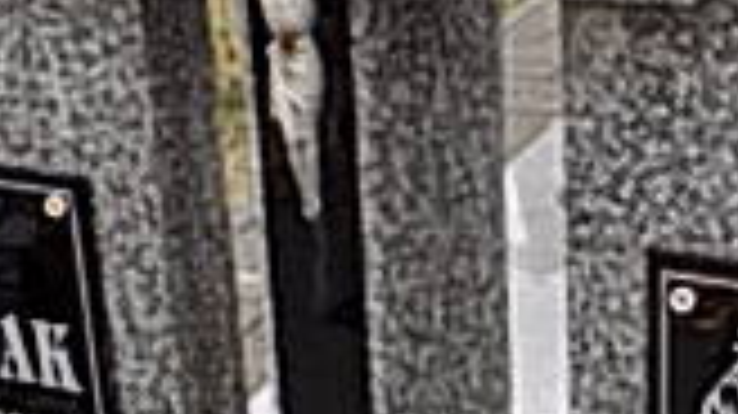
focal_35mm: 98
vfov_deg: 12.3
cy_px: 306
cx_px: 482
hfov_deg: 21.7
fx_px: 1916
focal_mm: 4
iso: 80
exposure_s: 1/200
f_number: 3.1
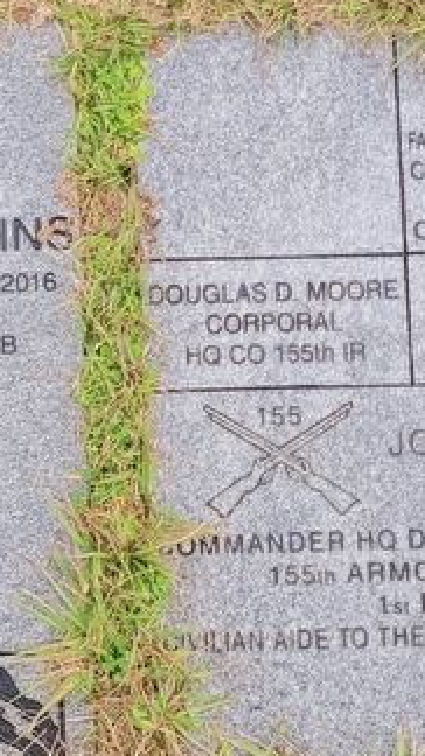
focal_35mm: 70
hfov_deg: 17.1
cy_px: 385
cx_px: 100
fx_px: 1404
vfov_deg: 30.2
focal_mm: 5.4
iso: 40
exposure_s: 1/289
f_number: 1.8
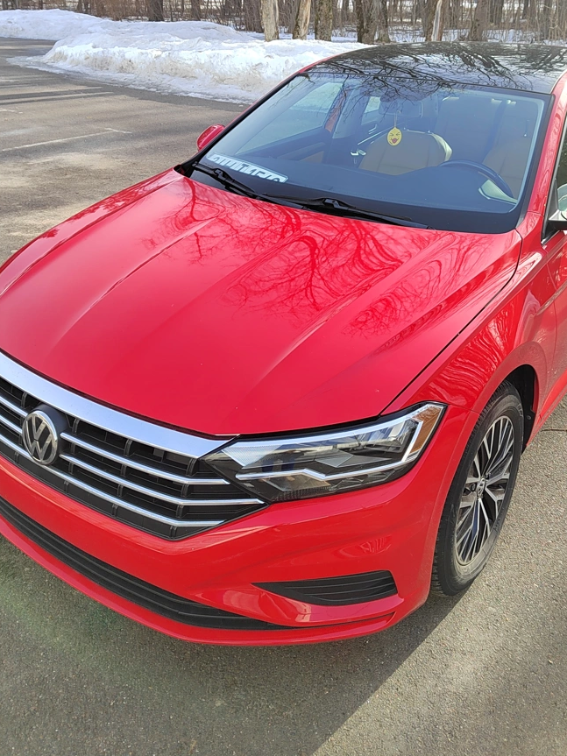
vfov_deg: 55.7
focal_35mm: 32
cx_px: 311
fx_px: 699
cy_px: 258
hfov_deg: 44.1
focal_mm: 5.52
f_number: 1.9
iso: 100
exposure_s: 1/245
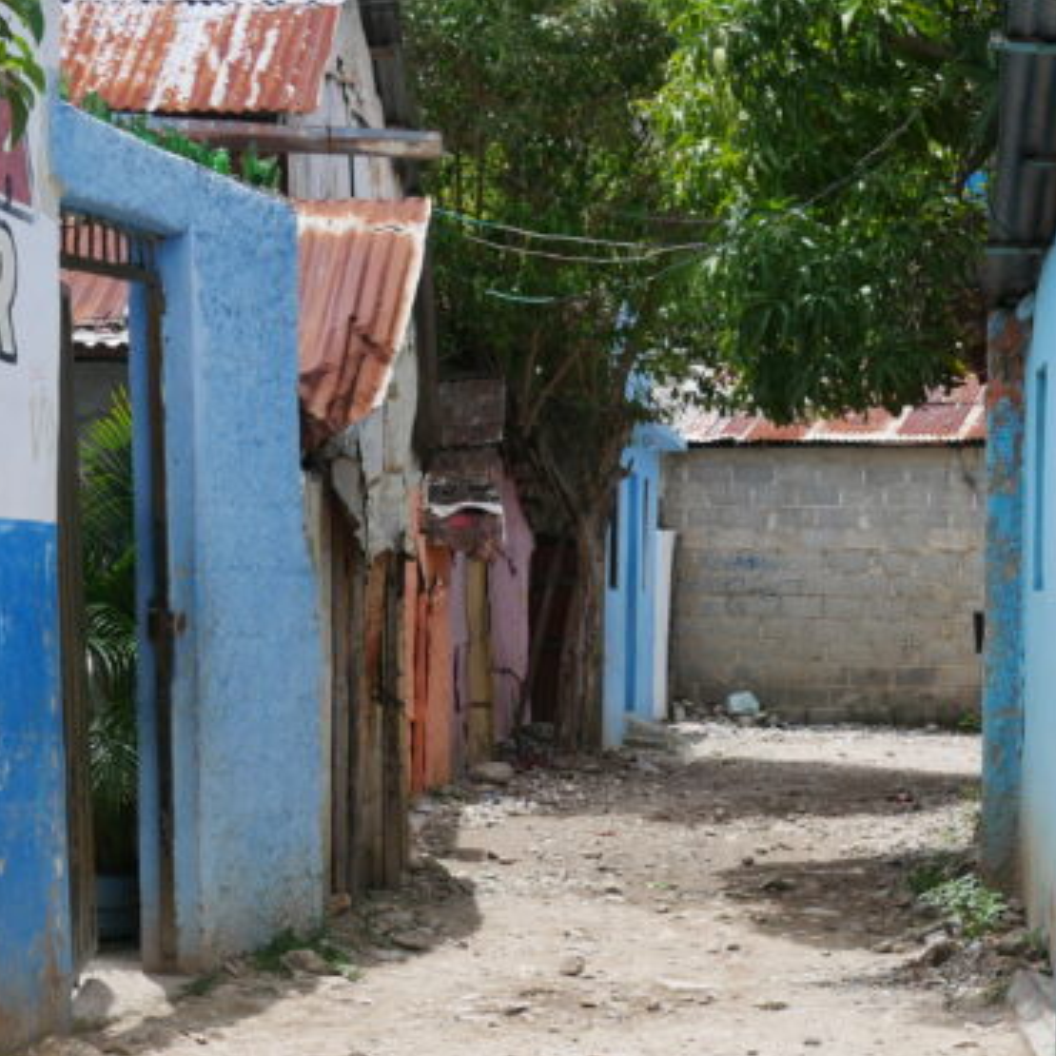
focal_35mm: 98
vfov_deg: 17.5
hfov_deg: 17.5
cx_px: 942
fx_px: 3382
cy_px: 975
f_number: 5
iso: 200
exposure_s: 1/800
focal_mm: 20
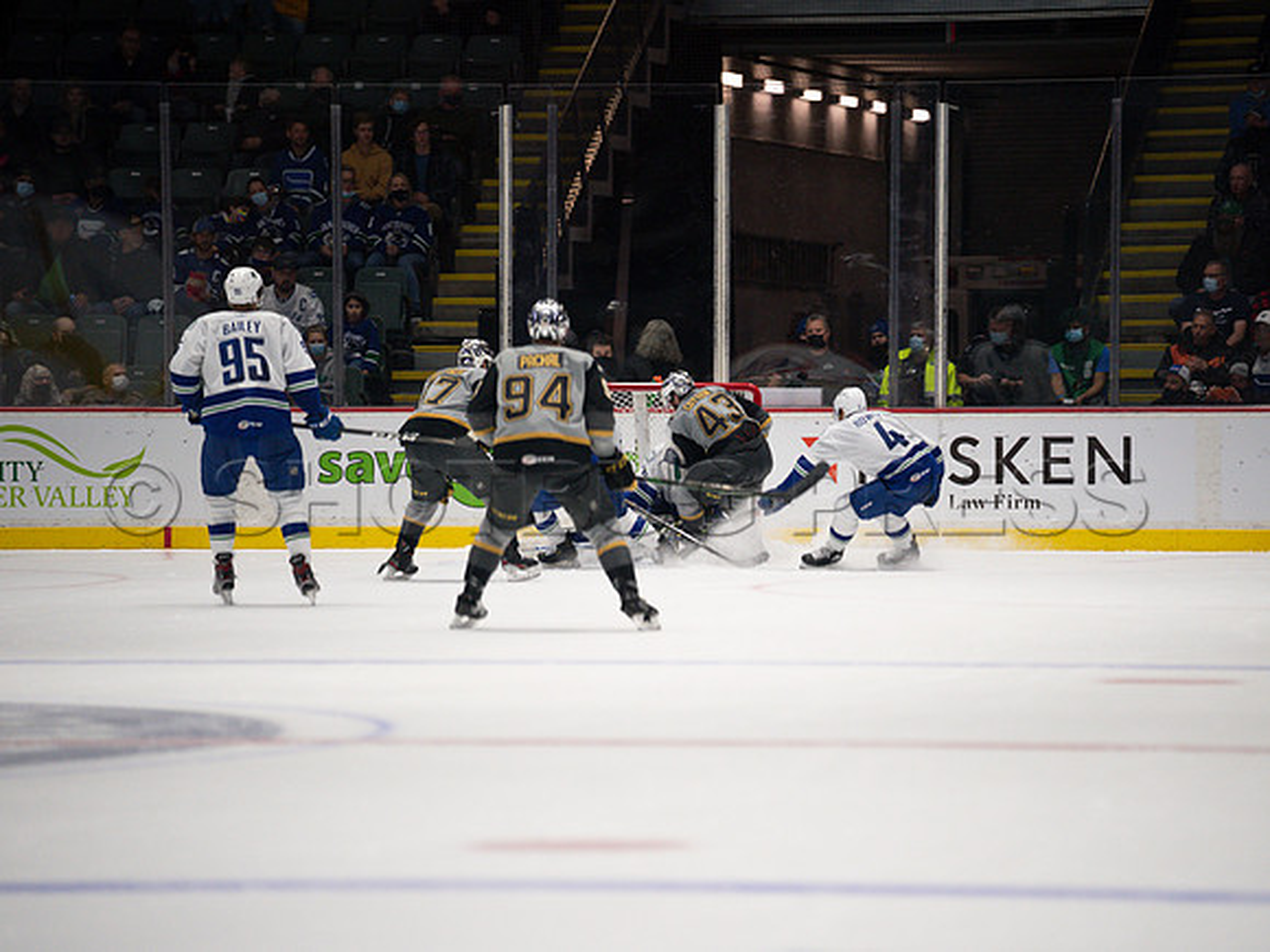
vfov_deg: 6.8
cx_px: 708
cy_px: 476
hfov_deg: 9.1
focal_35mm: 218
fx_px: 8009
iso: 2000
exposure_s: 1/1000
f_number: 2.8
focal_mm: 200
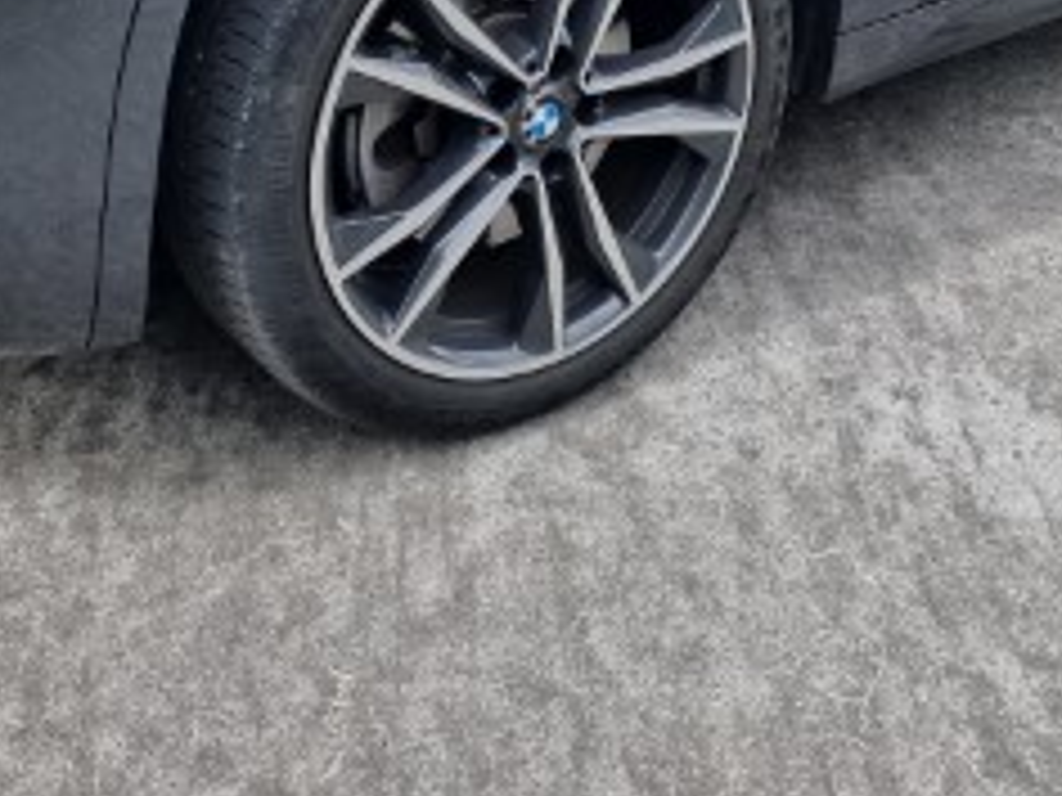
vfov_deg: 20.8
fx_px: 1994
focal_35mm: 65
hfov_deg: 29.8
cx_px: 616
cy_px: -198
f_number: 1.8
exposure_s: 1/237
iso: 50
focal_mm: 6.7
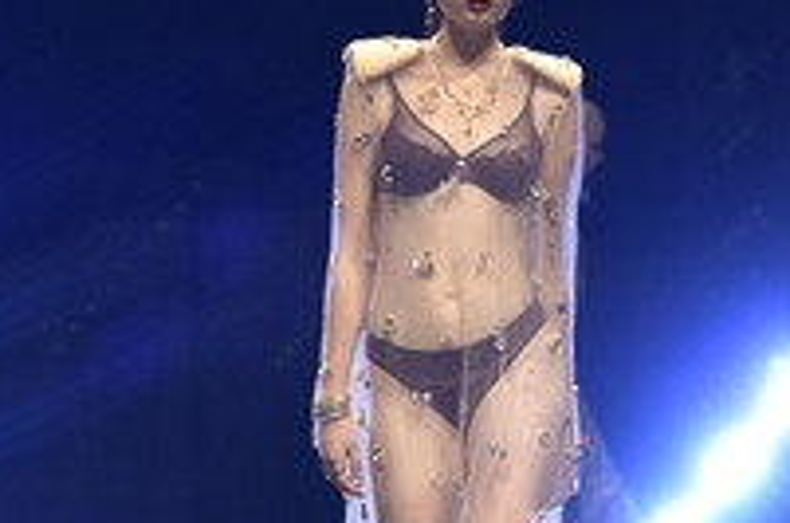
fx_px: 8122
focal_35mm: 371
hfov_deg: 5.6
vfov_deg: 3.7
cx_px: 521
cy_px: 366
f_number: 5.6
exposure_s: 1/500
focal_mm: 165
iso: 8000
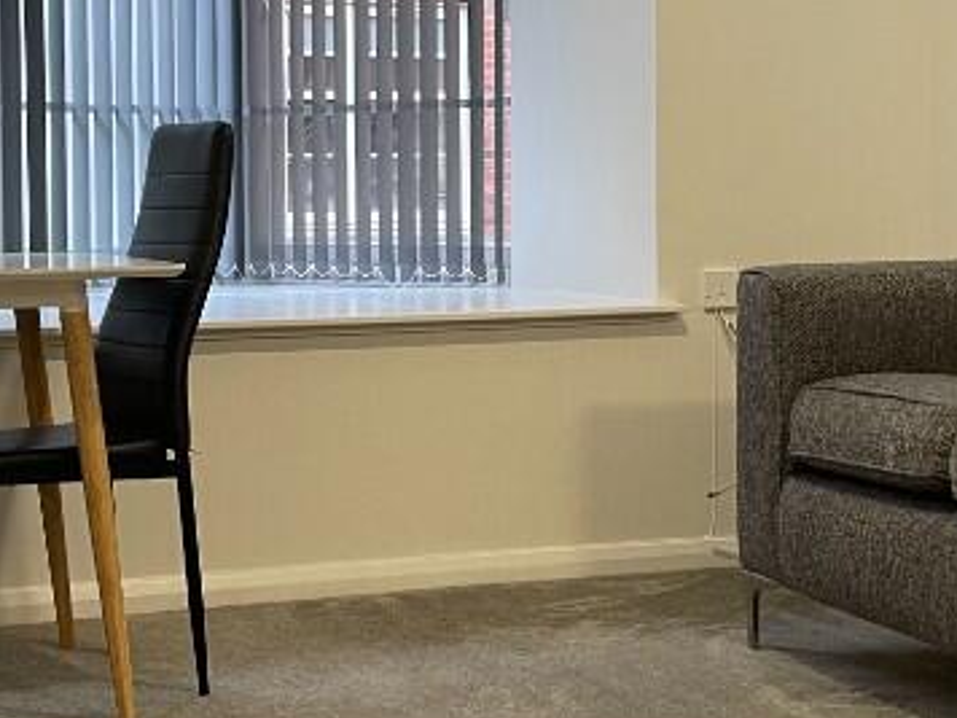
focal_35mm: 72
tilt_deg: -1.5
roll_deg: +0.6
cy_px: 234
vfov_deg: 20.4
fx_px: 1991
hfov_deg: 27.0
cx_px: 425
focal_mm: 5.1
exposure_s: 1/50
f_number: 1.6
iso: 160
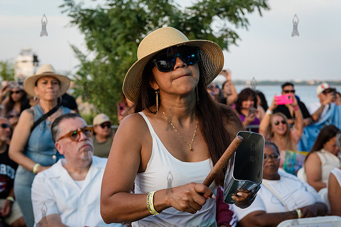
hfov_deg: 33.9
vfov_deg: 23.0
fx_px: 559
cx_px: 184
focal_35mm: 59
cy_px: 119
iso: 2000
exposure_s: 1/1250
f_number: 4
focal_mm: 48
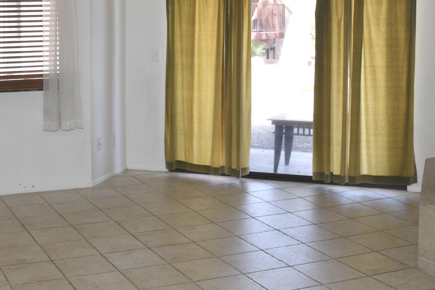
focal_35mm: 57
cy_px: 62
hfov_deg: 34.5
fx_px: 689
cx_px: 122
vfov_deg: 23.5
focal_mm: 18
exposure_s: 1/80
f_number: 4.5
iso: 200
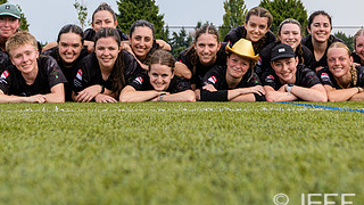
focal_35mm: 71
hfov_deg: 29.7
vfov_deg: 16.7
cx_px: 198
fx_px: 685
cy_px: 14
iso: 160
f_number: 5.6
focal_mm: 35
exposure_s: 1/320
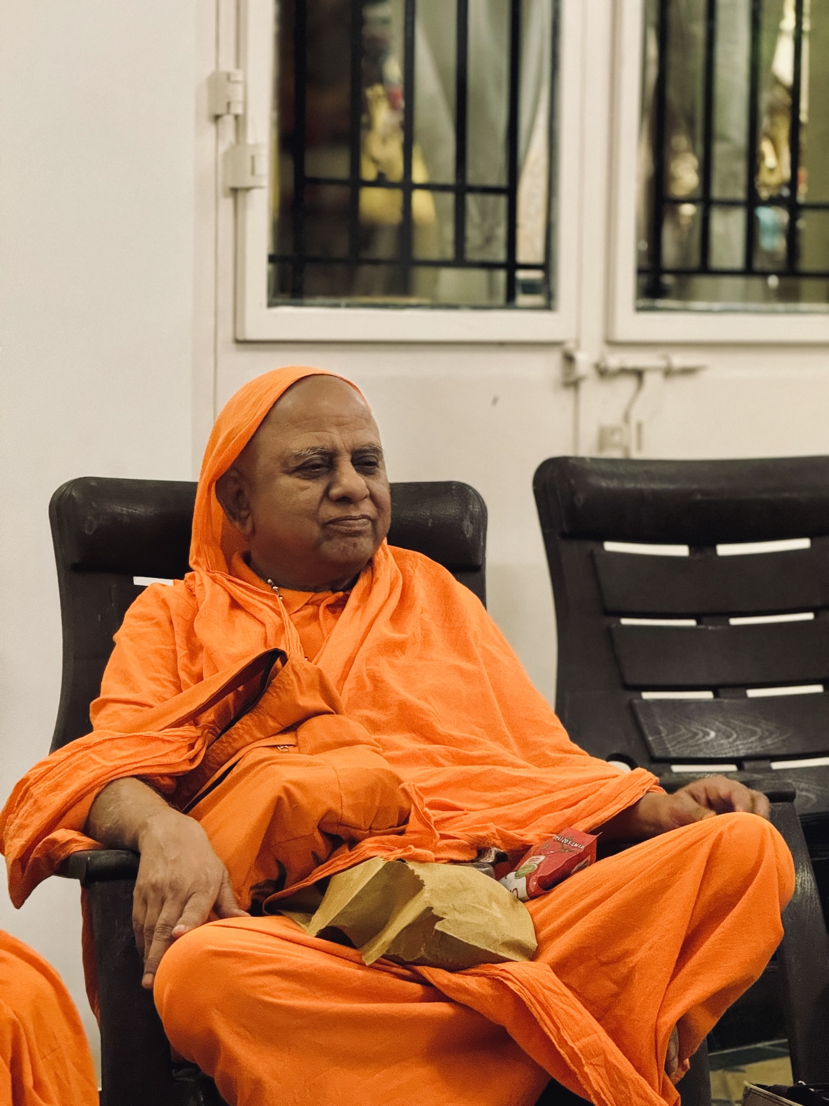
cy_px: 553
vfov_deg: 16.4
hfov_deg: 12.3
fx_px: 3832
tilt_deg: -3.4
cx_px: 414
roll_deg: -1.4
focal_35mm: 120
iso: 800
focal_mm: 15.66
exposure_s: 1/33
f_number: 2.8
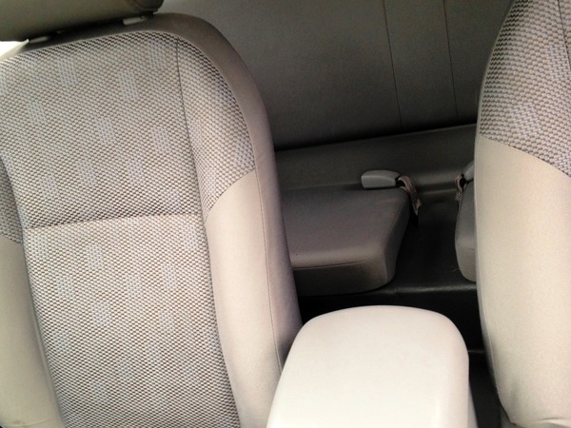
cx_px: 281
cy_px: 235
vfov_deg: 32.9
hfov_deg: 42.9
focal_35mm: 44
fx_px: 726
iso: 50
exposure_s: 1/24
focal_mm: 4.13
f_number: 2.4
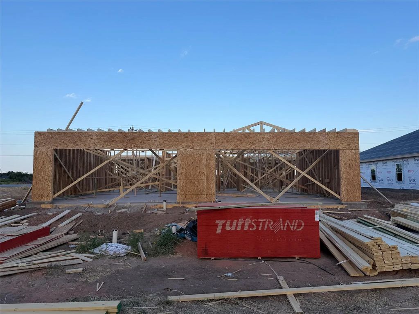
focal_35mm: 24
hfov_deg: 71.6
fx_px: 291
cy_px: 157
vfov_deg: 56.8
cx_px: 210
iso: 80
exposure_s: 1/1812
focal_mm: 6.76
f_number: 1.78
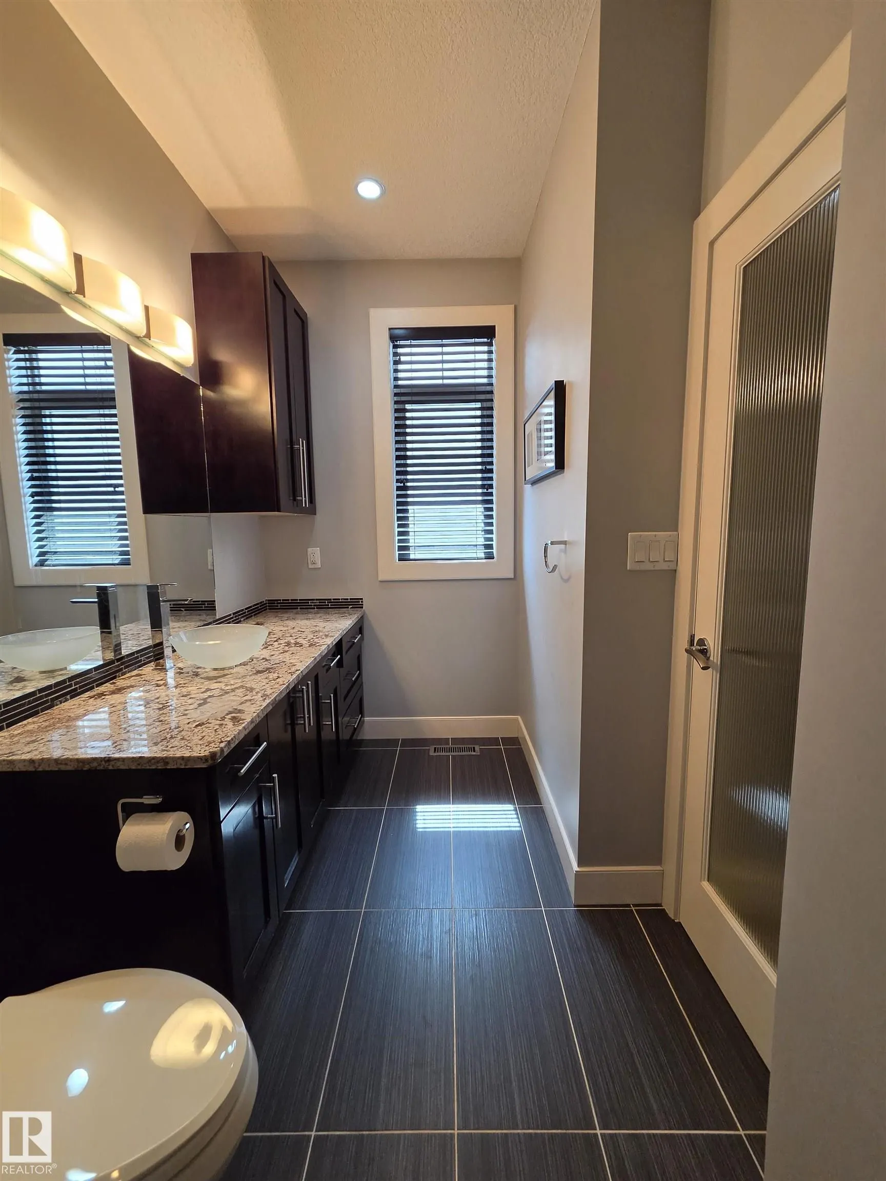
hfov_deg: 89.9
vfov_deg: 106.2
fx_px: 444
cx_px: 443
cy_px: 590
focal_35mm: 13
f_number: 2.2
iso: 250
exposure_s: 1/120
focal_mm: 2.2
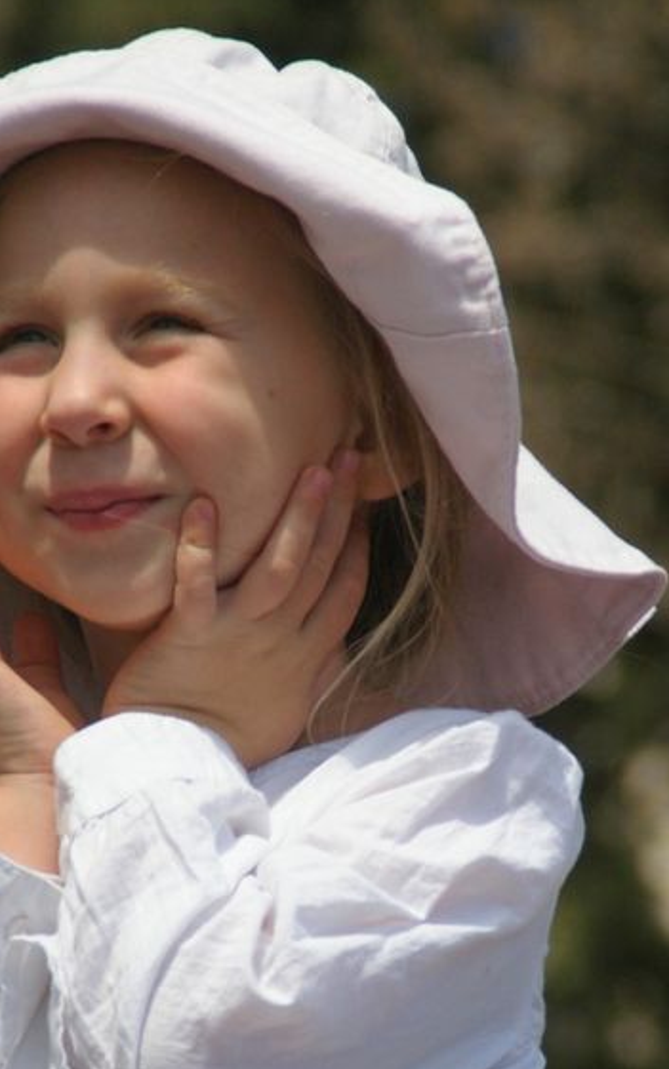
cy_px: 777
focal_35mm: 490
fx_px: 14283
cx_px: 263
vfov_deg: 4.3
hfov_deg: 2.7
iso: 800
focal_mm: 200
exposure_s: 1/1500
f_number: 11
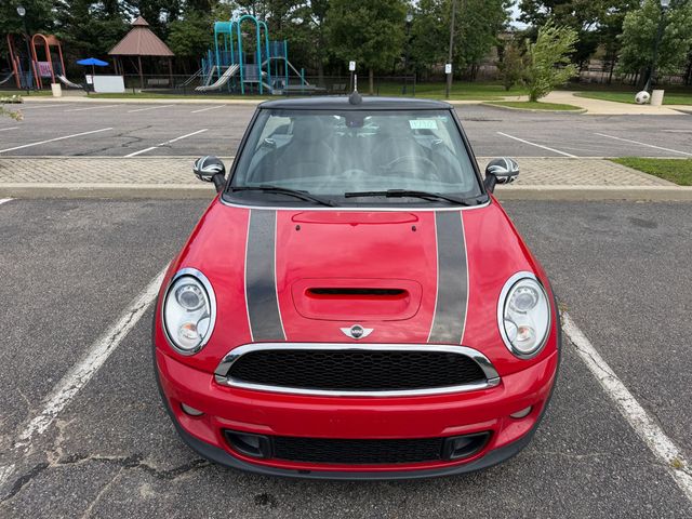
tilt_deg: -21.1
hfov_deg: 71.6
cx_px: 346
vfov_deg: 56.8
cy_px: 260
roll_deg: -0.8
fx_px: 480
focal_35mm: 24
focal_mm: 6.76
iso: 80
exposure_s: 1/2525
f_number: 1.78
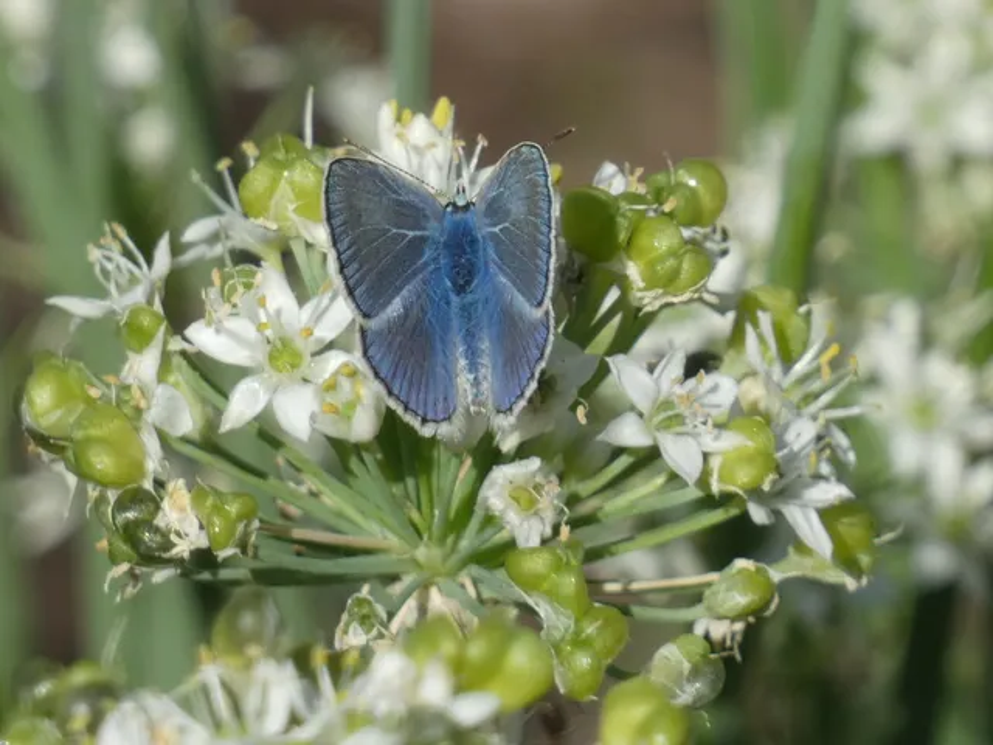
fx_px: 12278
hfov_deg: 4.6
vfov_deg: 3.5
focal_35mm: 428
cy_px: 372
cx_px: 496
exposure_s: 1/200
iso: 80
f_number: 5.6
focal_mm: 76.7
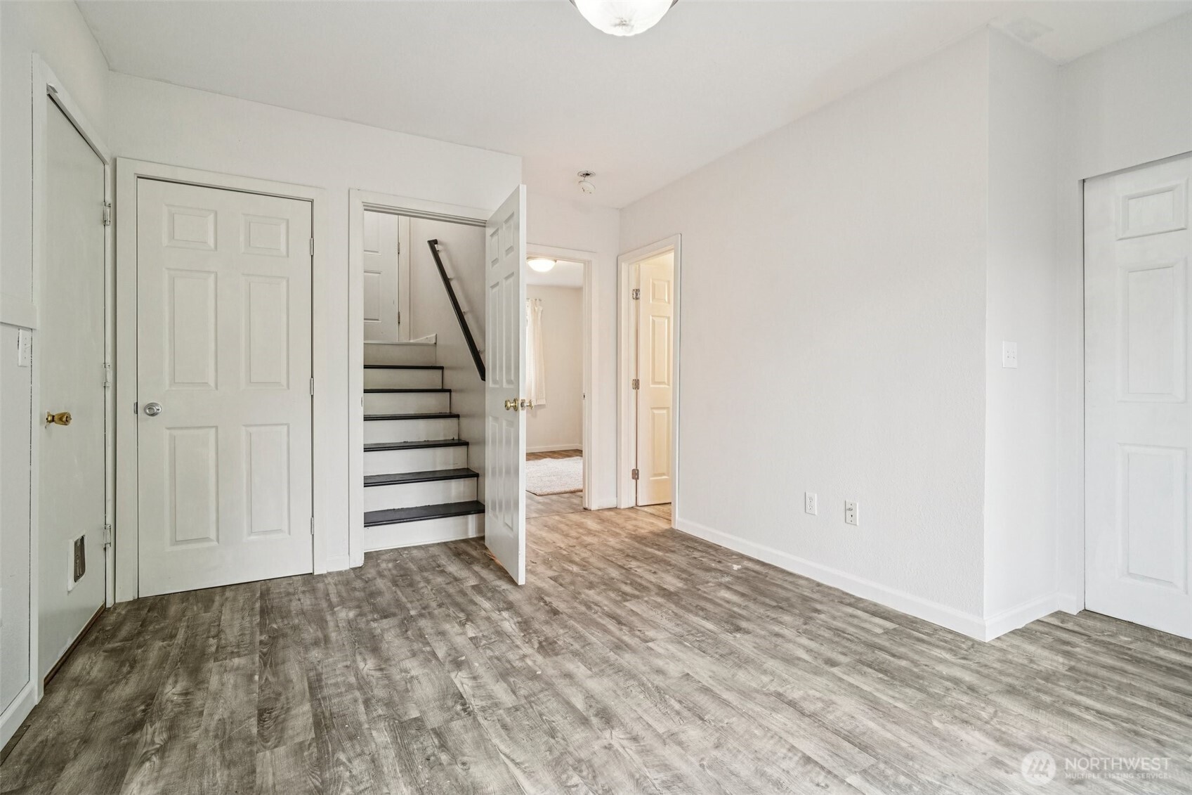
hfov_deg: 96.7
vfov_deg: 73.7
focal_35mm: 16
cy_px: 398
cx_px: 596
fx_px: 530
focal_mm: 16
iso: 1600
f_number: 8
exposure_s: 1/25
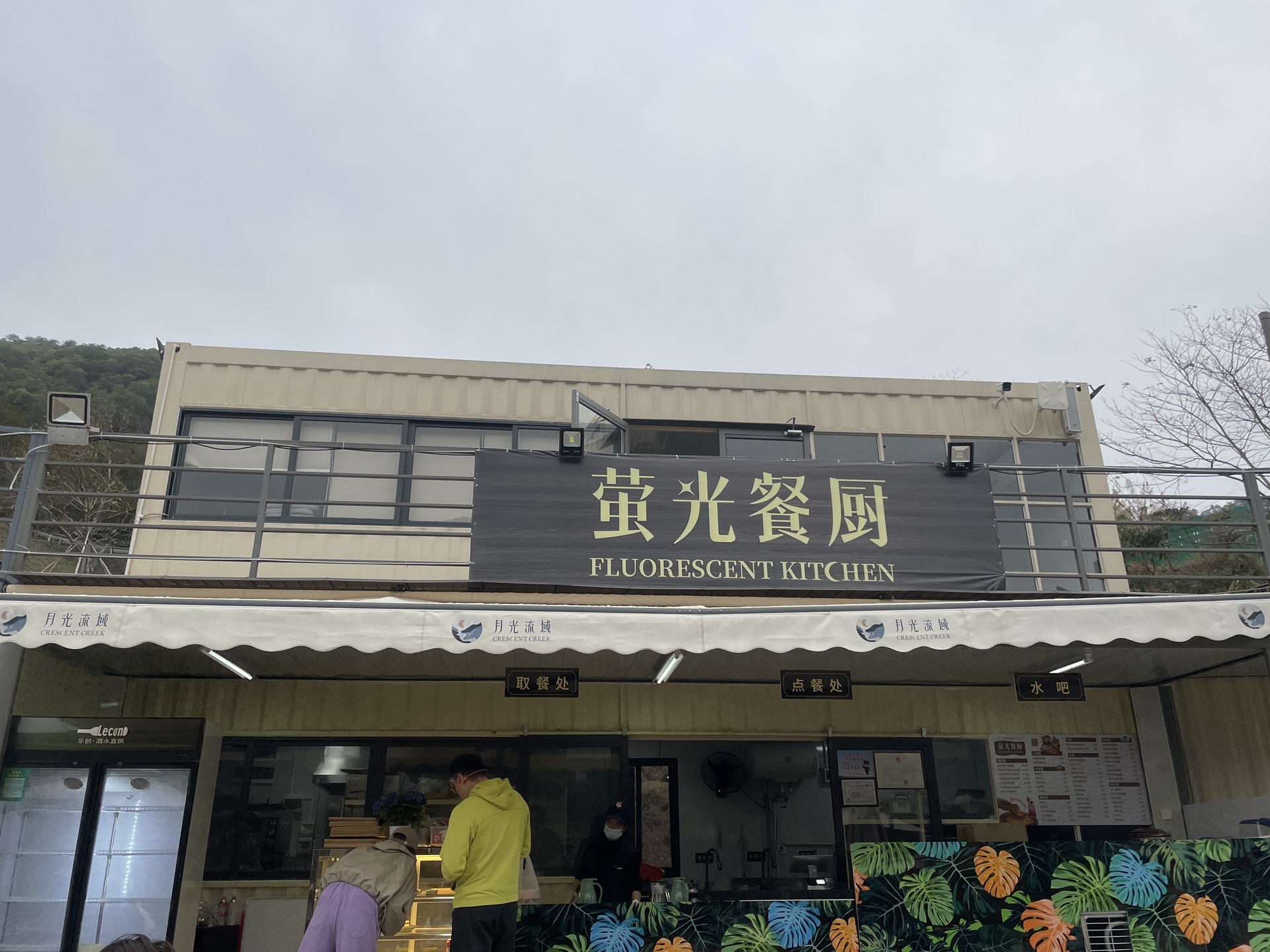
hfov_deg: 65.3
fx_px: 990
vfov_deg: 51.3
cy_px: 485
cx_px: 628
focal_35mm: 27
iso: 32
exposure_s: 1/266
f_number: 1.6
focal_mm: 4.2
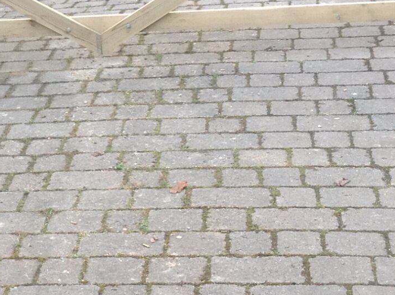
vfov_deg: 11.7
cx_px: 6
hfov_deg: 15.5
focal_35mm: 125
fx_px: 1424
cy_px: 32
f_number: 2.4
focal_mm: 4.28
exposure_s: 1/40
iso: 50
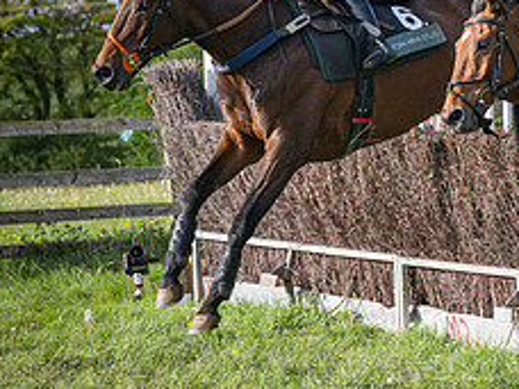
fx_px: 2984
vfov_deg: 7.5
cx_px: 616
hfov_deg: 9.8
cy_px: 116
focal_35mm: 199
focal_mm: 70
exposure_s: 1/3200
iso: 400
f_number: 4
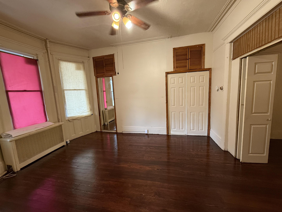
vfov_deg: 85.7
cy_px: 106
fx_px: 114
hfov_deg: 102.1
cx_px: 141
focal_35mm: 14
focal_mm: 2.22
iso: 250
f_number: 2.2
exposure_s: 1/60
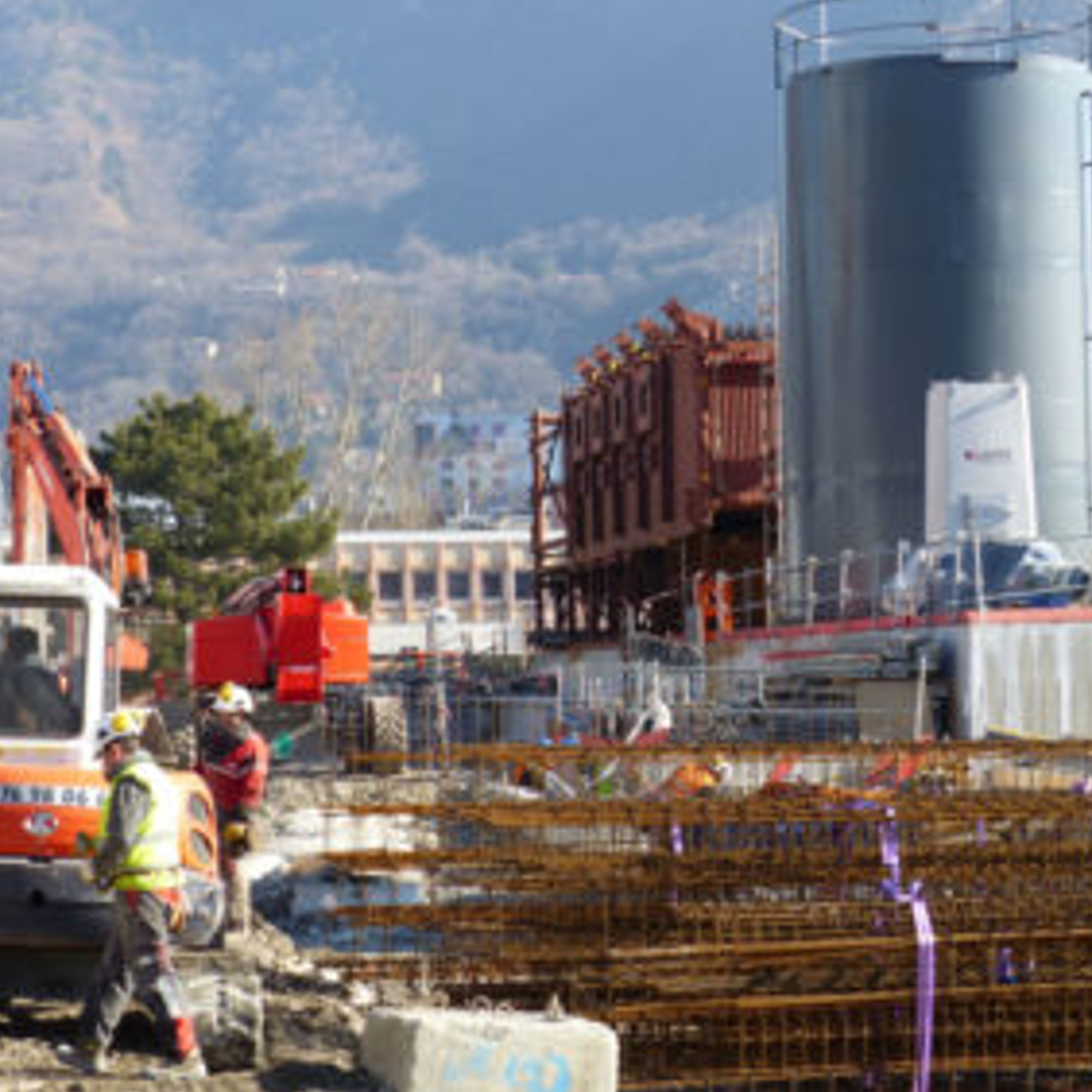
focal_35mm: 99
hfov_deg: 17.6
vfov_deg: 17.6
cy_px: 548
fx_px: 3533
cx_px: 577
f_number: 4
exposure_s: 1/320
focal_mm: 15
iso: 100
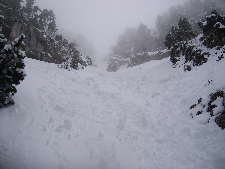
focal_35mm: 35
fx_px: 227
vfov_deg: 40.7
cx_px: 112
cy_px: 84
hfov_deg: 52.6
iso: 50
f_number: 7.1
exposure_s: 1/250
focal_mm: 5.8
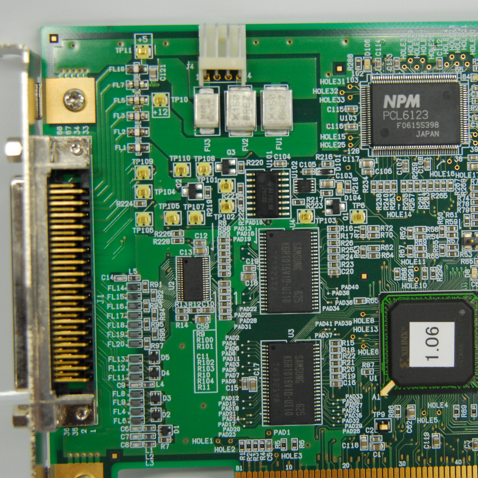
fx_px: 1500
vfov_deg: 18.1
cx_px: 300
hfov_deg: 18.1
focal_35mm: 96
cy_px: 240
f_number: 3.5
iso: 800
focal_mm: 50
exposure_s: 1/125
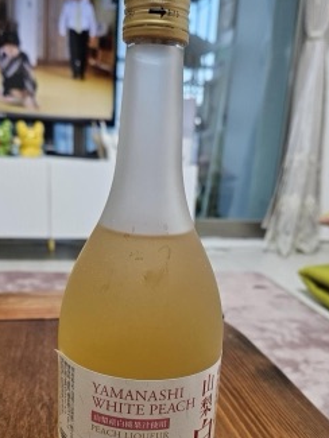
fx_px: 431
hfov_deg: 41.8
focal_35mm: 34
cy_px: 274
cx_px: 152
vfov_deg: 53.4
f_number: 1.8
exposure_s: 1/120
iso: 320
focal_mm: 5.4
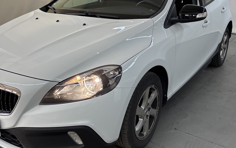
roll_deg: +2.0
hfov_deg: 50.1
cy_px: 66
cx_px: 96
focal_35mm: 39
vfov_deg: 32.7
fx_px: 251
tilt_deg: -18.0
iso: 64
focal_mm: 5.96
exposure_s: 1/110
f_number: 1.6
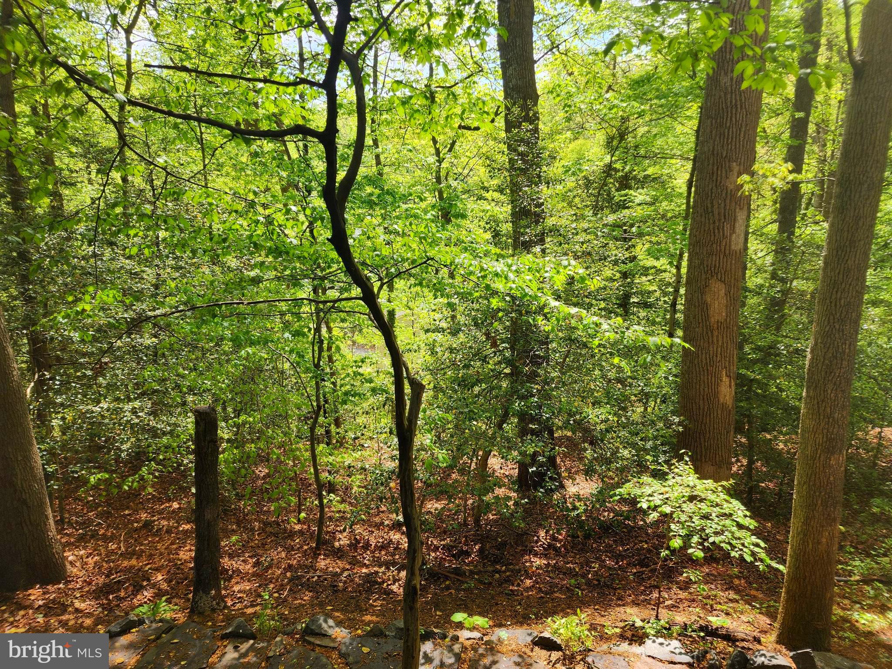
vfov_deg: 58.9
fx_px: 593
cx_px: 446
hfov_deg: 73.9
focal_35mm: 23
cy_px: 334
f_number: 1.8
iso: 12
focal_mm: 6.4
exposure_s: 1/229
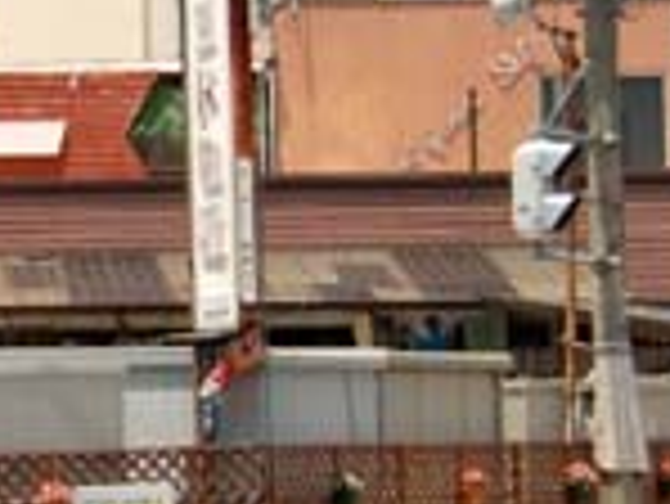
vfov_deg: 7.4
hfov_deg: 9.5
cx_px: -346
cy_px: 202
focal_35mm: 202
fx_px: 3913
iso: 64
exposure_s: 1/640
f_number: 4
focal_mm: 8.4
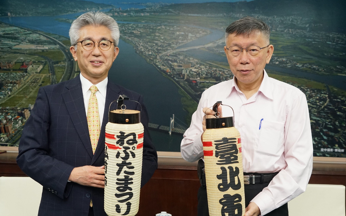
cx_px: 173
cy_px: 115
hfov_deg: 42.7
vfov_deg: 27.4
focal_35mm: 47
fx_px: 443
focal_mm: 46
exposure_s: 1/125
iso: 2500
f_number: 6.3
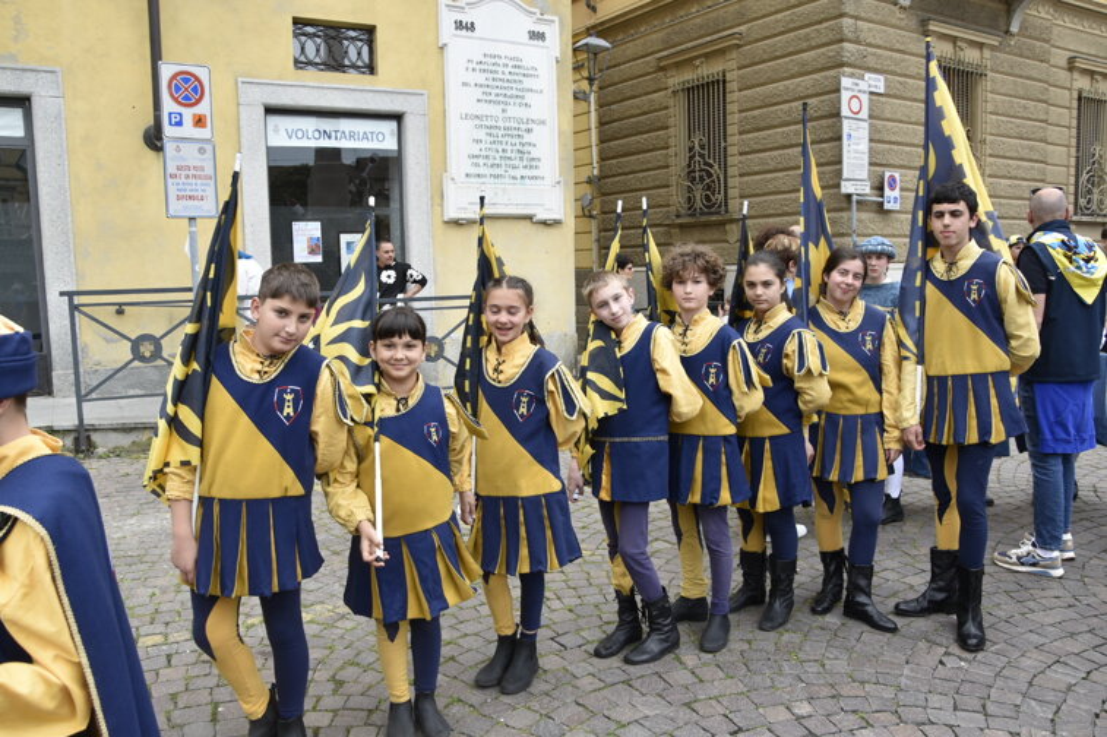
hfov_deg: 67.4
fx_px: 830
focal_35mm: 27
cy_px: 368
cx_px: 554
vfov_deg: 47.9
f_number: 6.3
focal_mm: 18
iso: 200
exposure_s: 1/250
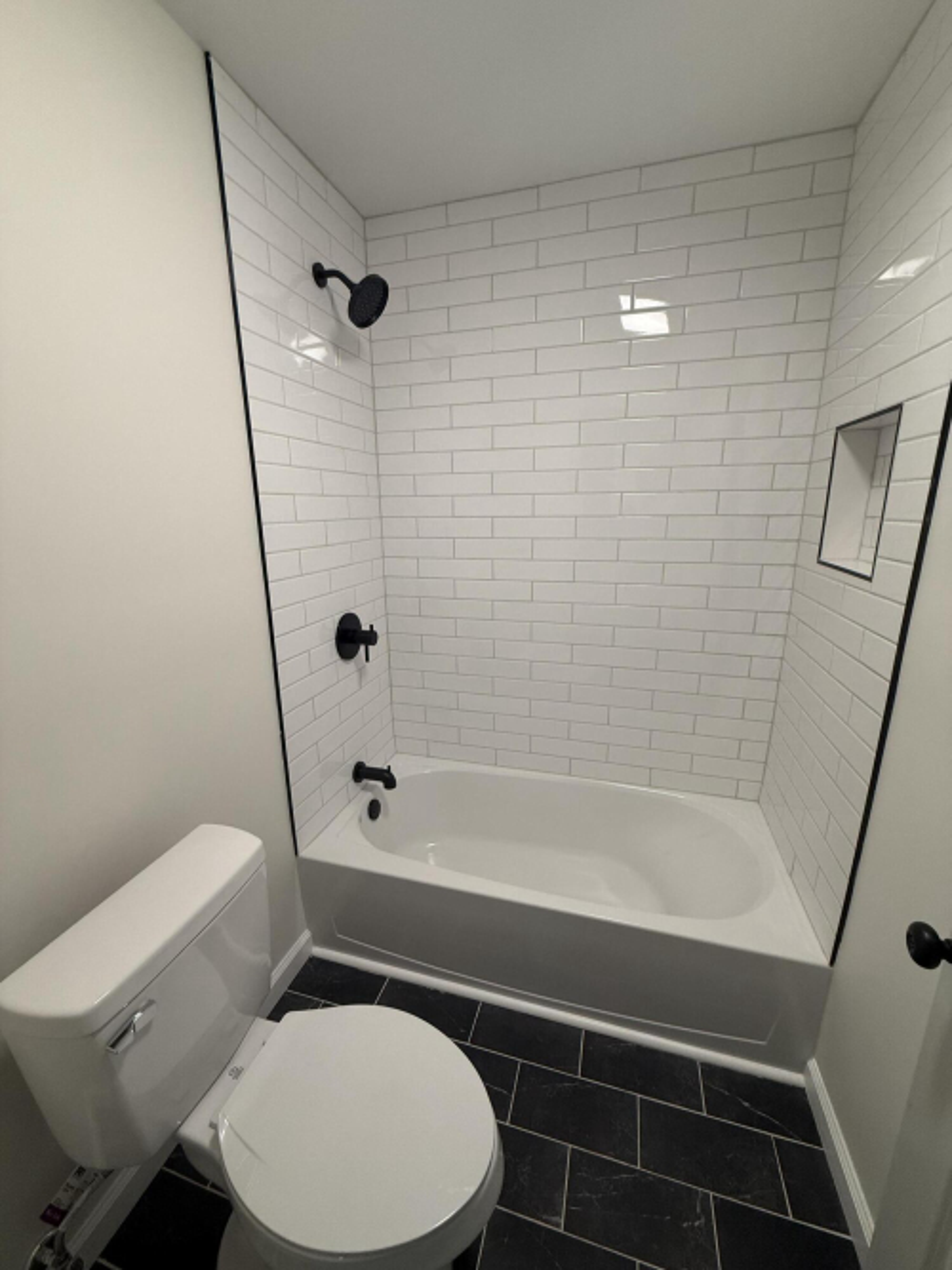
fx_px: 514
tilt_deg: -12.9
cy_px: 635
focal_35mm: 14
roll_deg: +0.9
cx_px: 476
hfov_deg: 85.7
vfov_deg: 102.1
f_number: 2.2
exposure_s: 1/120
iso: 200
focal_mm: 2.22
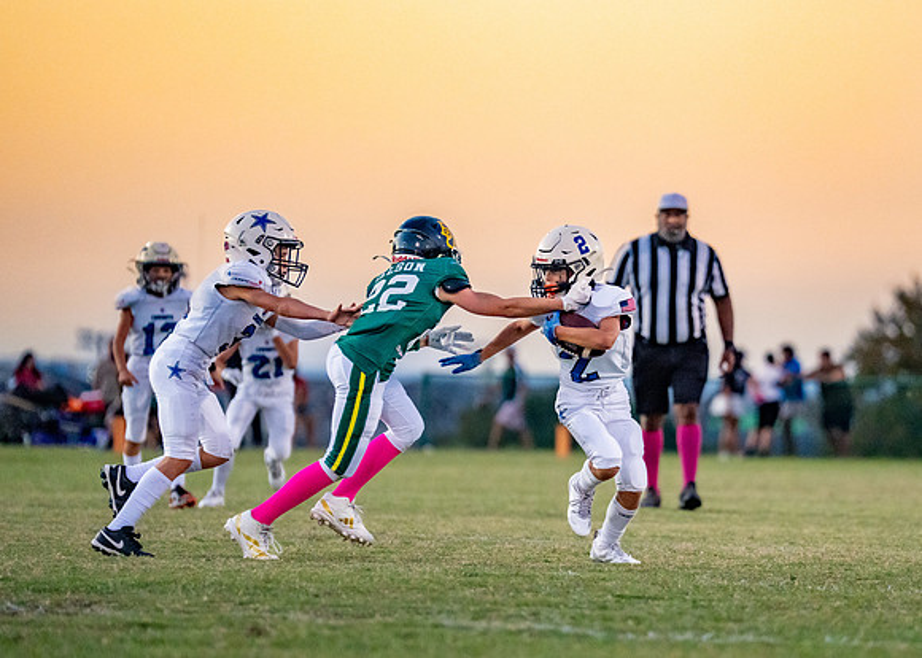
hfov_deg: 7.5
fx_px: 7064
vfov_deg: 5.3
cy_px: 368
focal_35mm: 270
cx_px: 614
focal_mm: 200
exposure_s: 1/1600
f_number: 2.8
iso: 4000
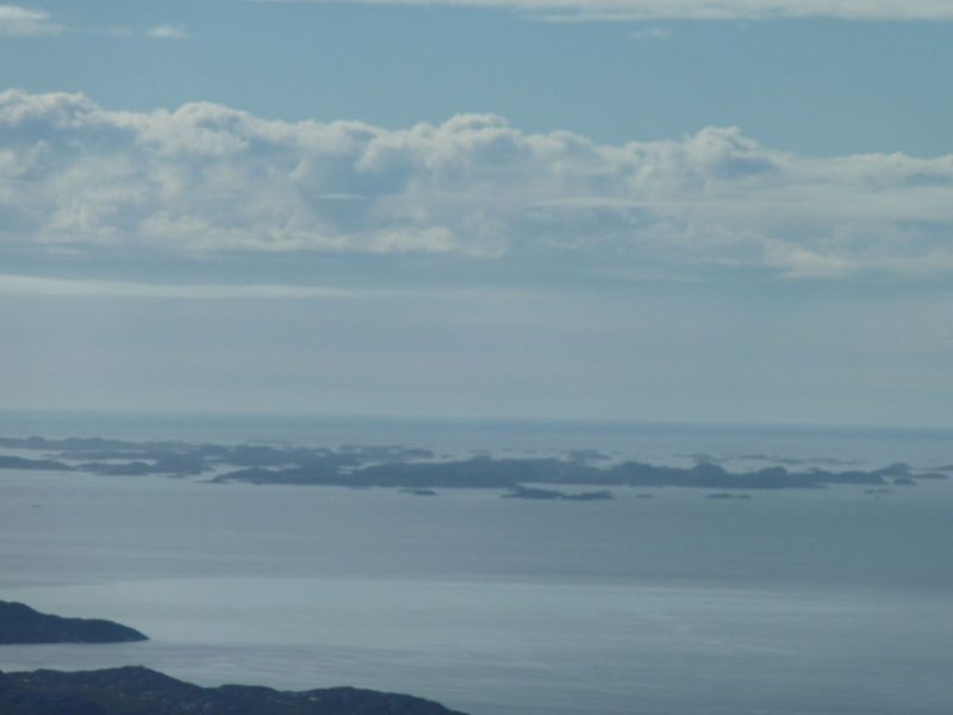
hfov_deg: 6.6
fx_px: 8259
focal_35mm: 300
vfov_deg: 5.0
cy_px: 358
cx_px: 476
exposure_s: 1/1300
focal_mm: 49.2
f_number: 6.3
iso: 80
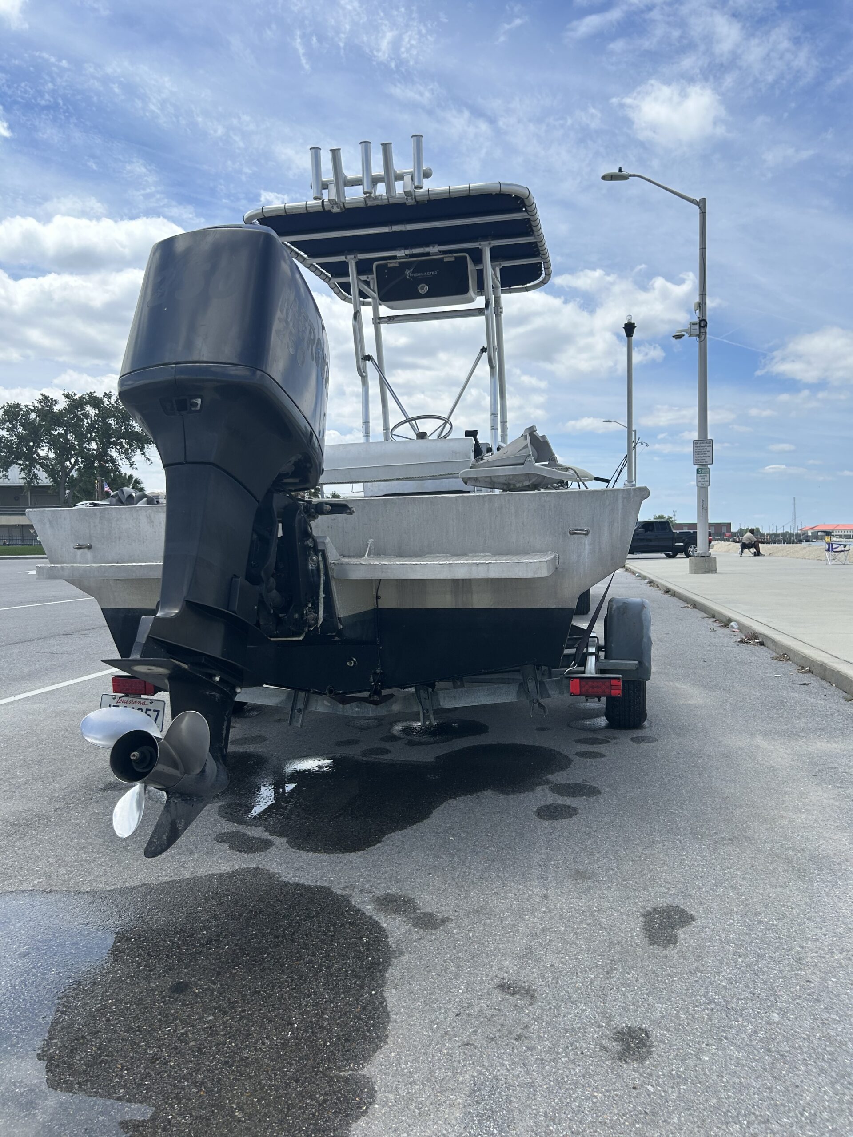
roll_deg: -0.1
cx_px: 426
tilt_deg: -2.5
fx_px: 854
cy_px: 568
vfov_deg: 67.3
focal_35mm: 26
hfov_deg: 53.1
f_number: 1.5
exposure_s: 1/5076
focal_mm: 5.7
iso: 50
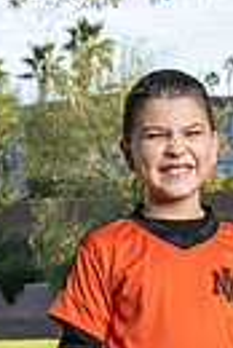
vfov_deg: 18.0
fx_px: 1007
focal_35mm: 104
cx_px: 233
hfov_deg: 13.0
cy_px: 482
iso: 100
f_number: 5.6
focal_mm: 30
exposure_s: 1/160
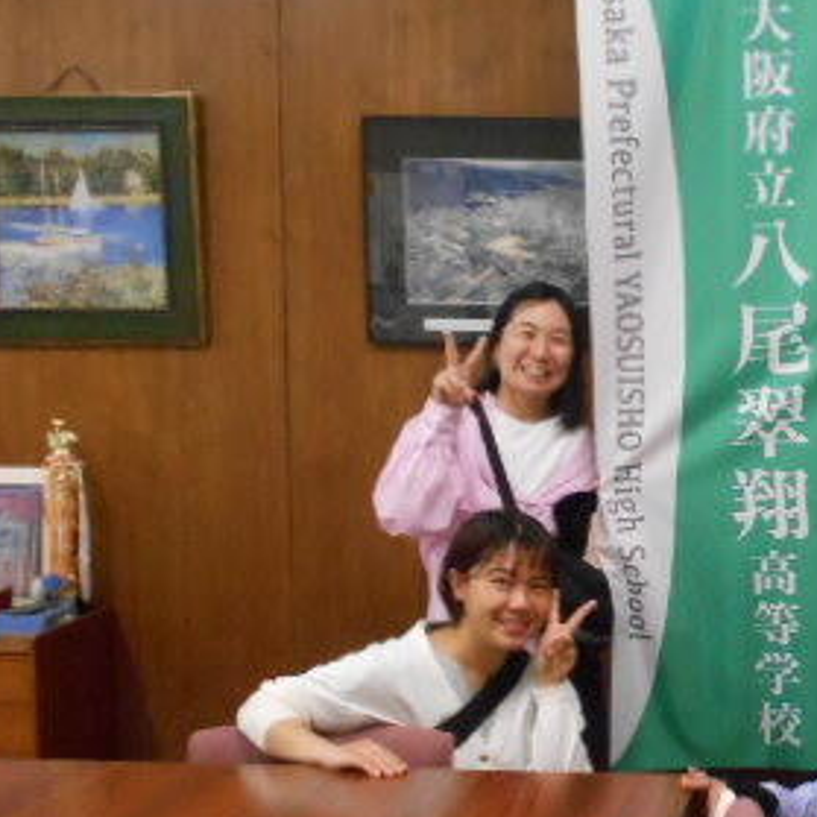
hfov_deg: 23.4
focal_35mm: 69
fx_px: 1842
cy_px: 548
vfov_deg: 24.9
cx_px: 902
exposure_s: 1/80
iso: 800
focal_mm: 5.8
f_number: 3.6
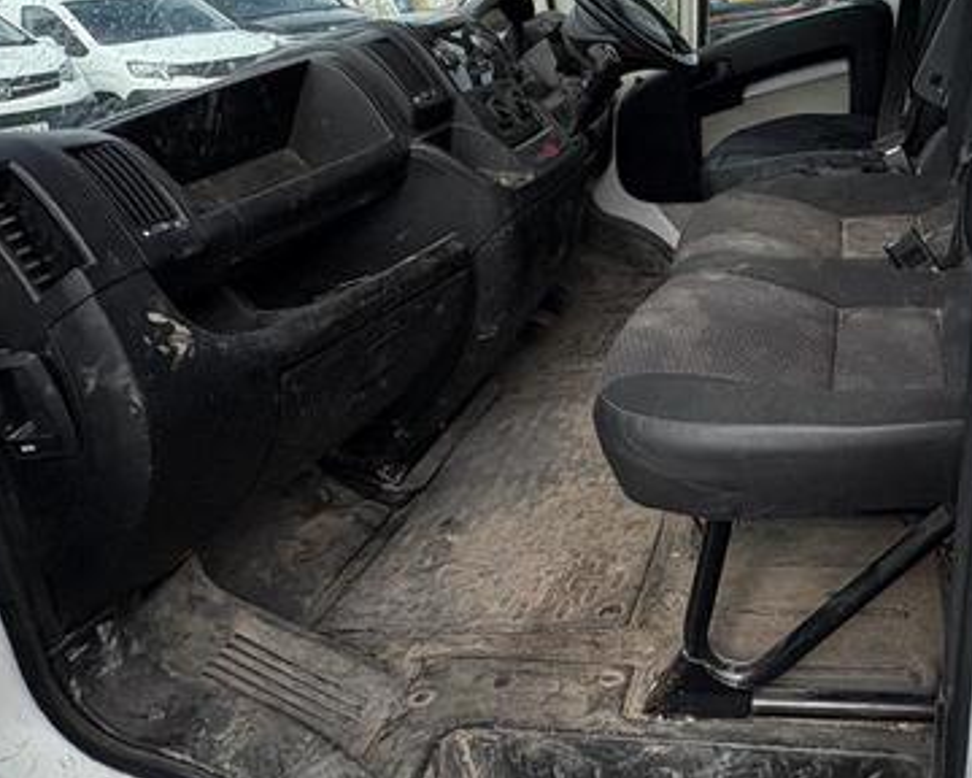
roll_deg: +2.0
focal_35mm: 34
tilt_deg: -2.7
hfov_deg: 49.3
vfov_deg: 41.5
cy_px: 157
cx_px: 796
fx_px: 978
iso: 50
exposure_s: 1/1217
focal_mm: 2.22
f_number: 2.2
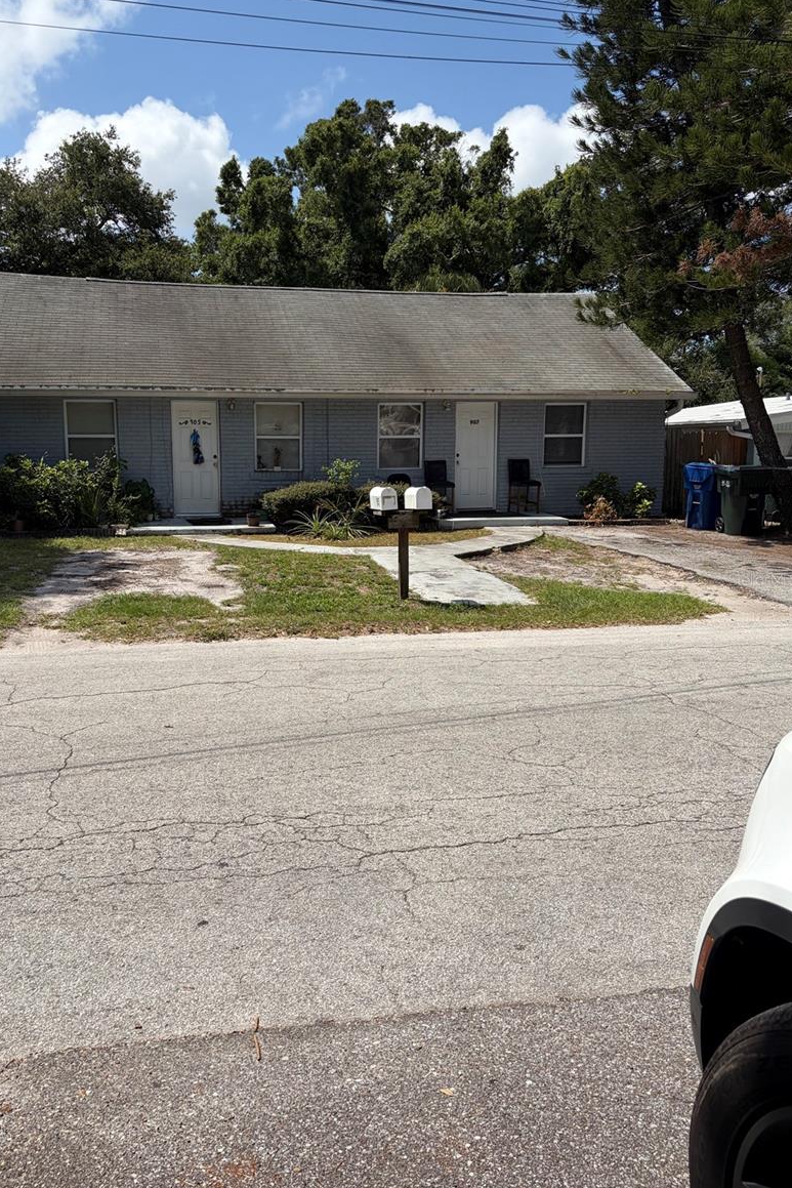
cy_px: 579
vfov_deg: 65.5
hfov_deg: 46.3
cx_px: 340
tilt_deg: -8.2
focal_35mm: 28
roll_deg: +0.4
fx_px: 924
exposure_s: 1/6993
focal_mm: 5.96
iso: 64
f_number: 1.6
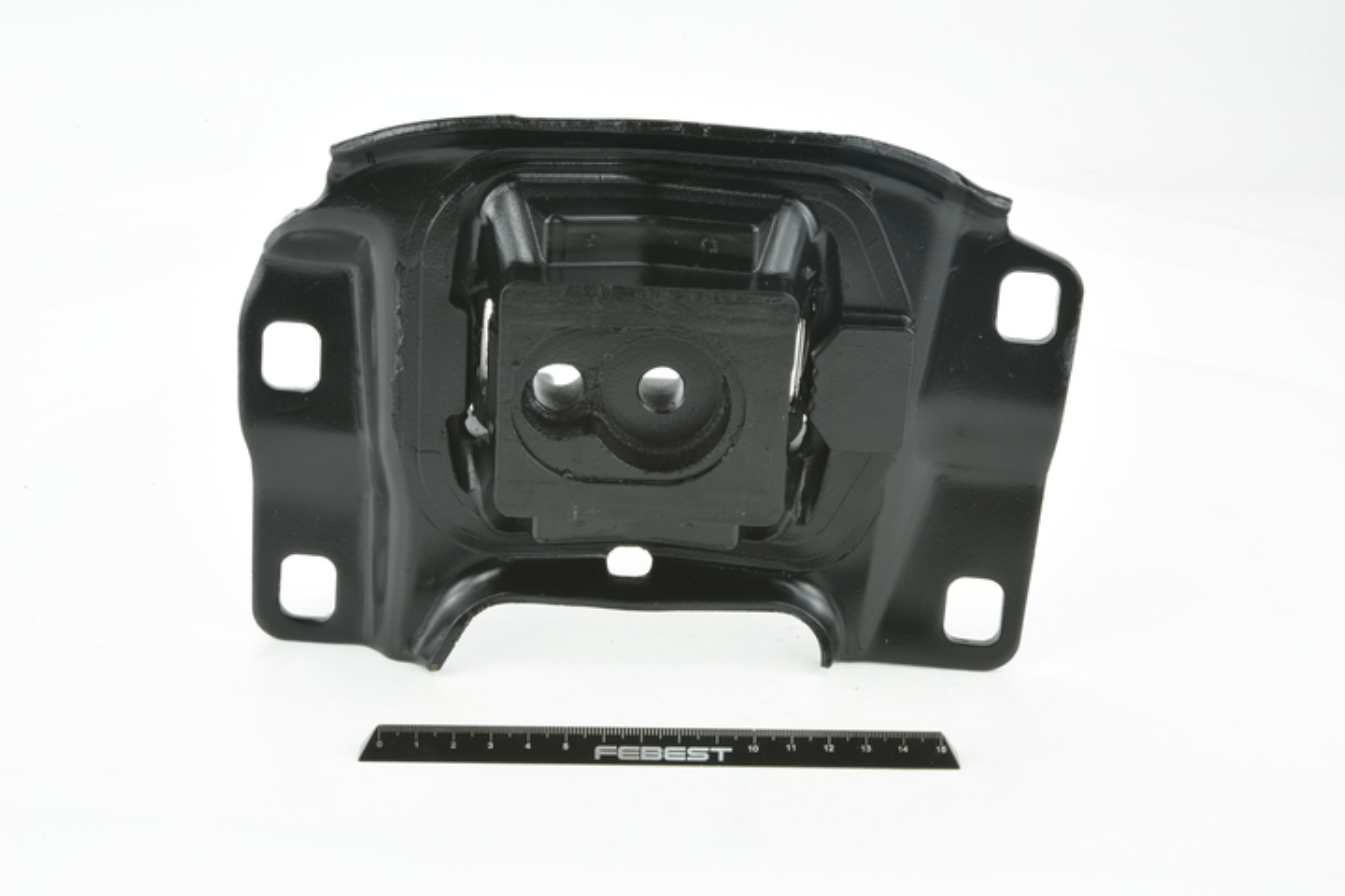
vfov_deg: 22.6
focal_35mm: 60
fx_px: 2241
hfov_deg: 33.4
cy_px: 448
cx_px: 672
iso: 64
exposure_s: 1/2
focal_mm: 60
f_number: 29
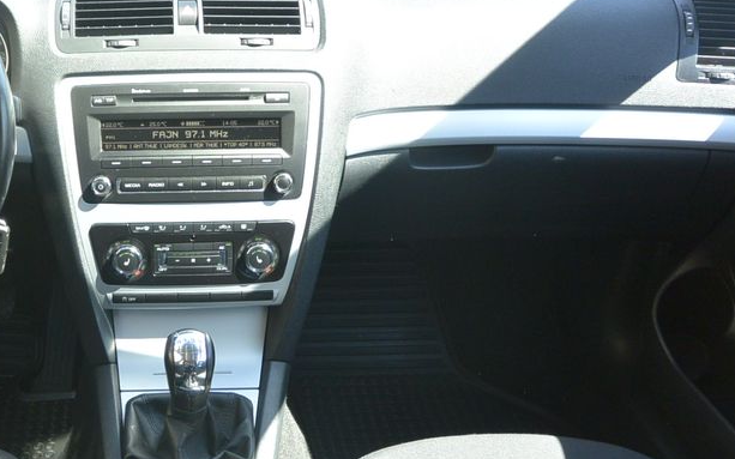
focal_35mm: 46
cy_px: 286
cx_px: 177
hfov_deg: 42.1
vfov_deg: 27.9
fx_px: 921
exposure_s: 1/125
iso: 200
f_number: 3.5
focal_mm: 10
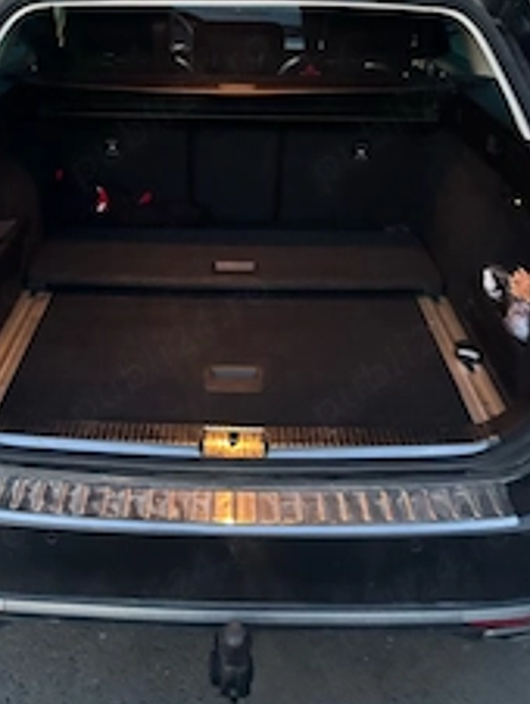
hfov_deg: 31.5
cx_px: 231
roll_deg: -0.1
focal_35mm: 46
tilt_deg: -14.8
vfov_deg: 39.7
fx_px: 937
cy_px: 146
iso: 1000
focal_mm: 5.96
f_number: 1.6
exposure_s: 1/26
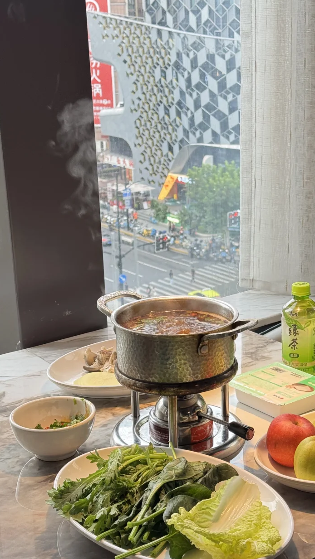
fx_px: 906
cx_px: 241
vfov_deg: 34.4
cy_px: 287
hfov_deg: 19.6
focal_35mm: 61
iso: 100
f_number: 1.78
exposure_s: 1/100
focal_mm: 6.76
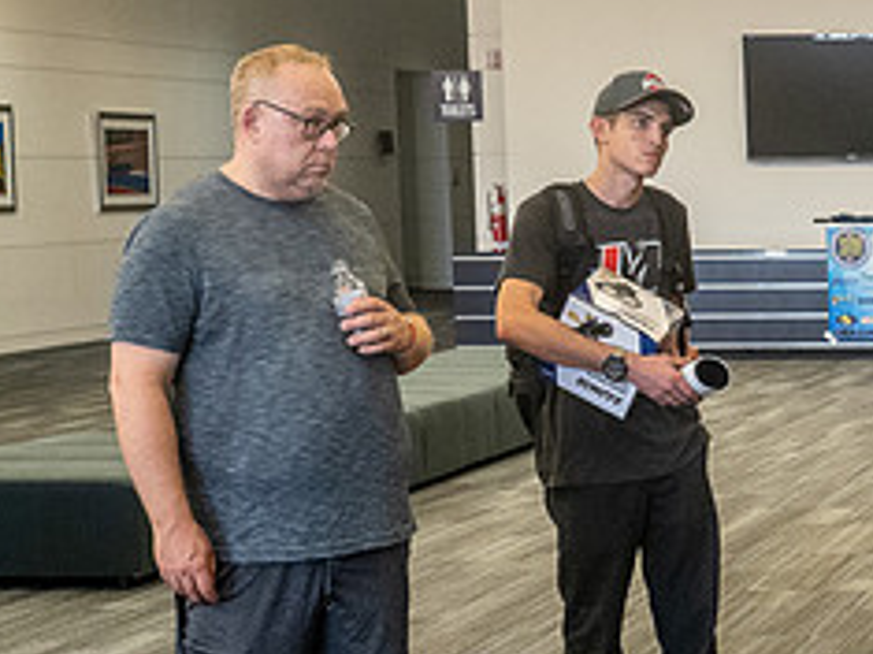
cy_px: 514
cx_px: 1161
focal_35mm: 101
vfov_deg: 14.6
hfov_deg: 18.1
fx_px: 2546
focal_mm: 17
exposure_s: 1/50
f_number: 4.5
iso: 1600
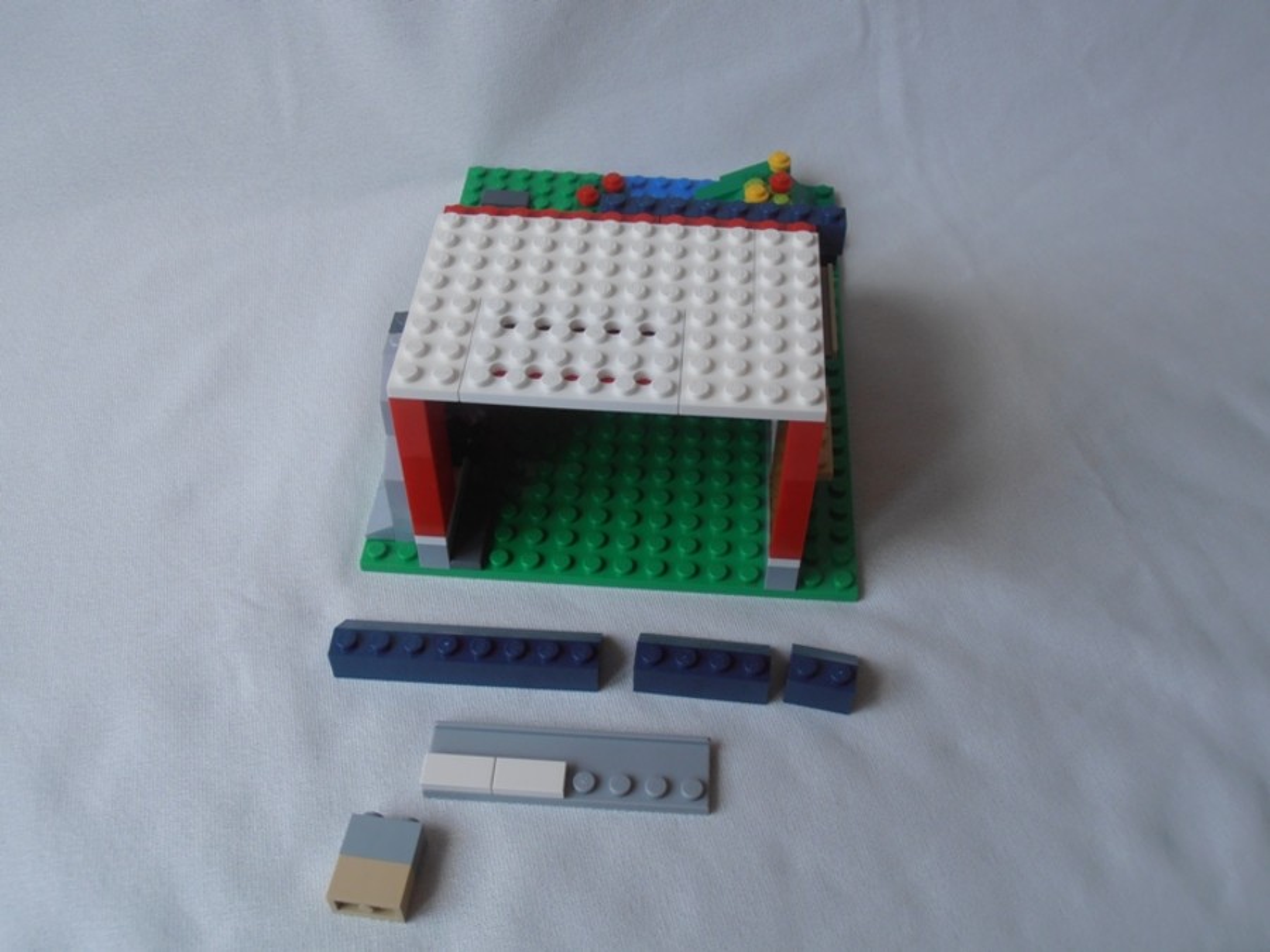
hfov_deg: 50.1
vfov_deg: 38.7
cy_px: 476
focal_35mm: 37
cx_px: 635
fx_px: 1357
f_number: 3.9
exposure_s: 1/125
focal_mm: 6.61
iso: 80
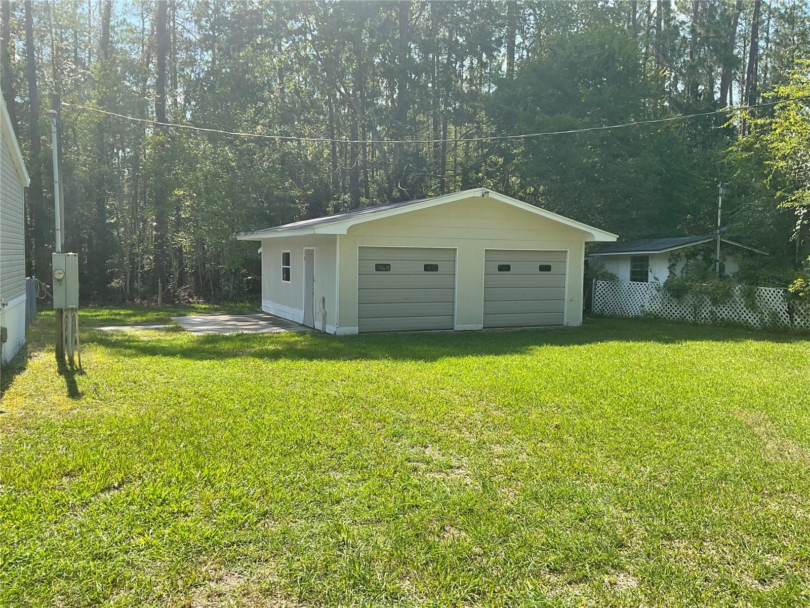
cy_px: 304
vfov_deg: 48.2
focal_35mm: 29
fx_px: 679
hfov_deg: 61.7
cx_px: 405
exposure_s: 1/842
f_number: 1.8
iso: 16
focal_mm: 3
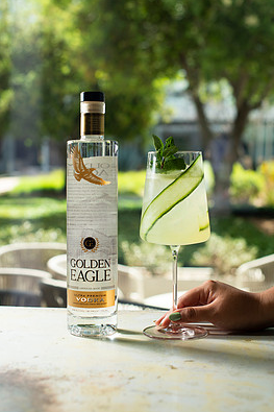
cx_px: 147
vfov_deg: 35.1
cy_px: 195
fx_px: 651
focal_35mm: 57
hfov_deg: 23.8
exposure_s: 1/200
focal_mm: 50
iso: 200
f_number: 4
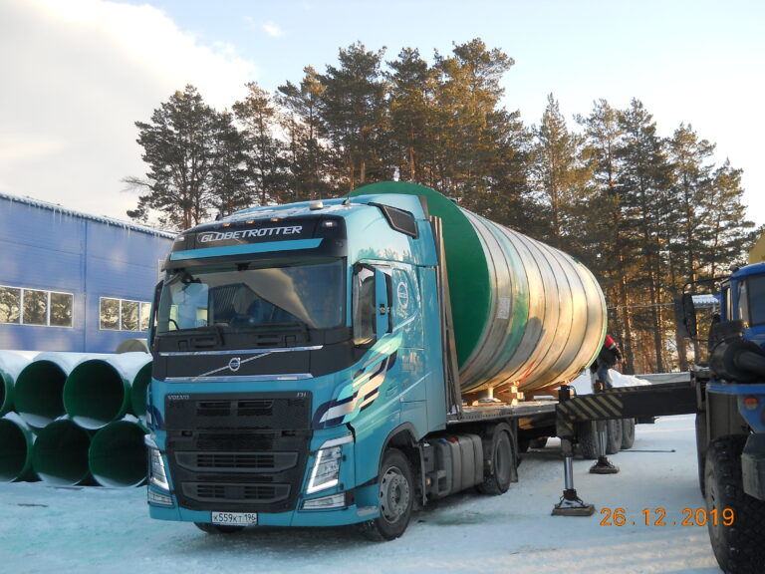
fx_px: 906
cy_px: 287
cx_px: 382
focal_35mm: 41
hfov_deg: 45.8
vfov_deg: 35.1
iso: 80
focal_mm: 6.72
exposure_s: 1/160
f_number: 3.1
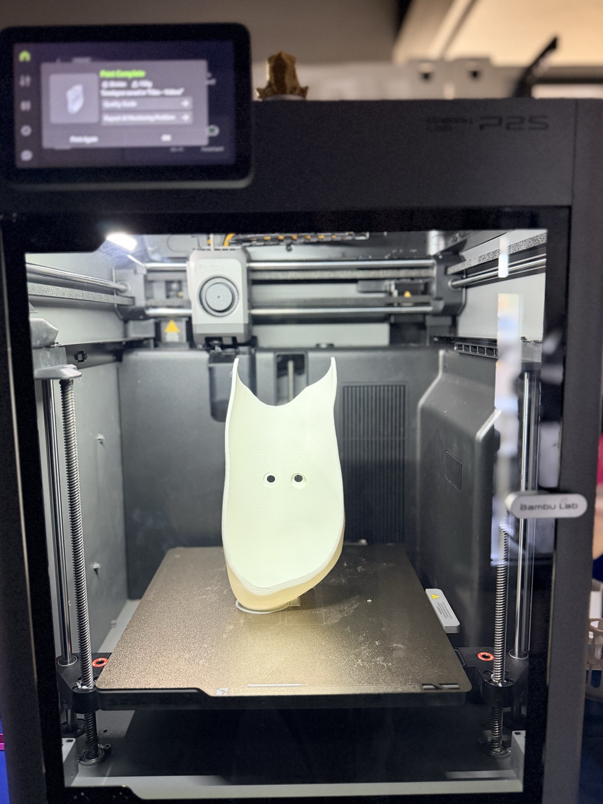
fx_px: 581
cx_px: 297
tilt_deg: -7.7
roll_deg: +0.8
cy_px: 405
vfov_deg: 69.4
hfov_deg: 54.9
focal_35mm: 25
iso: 800
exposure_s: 1/60
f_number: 1.78
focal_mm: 6.76
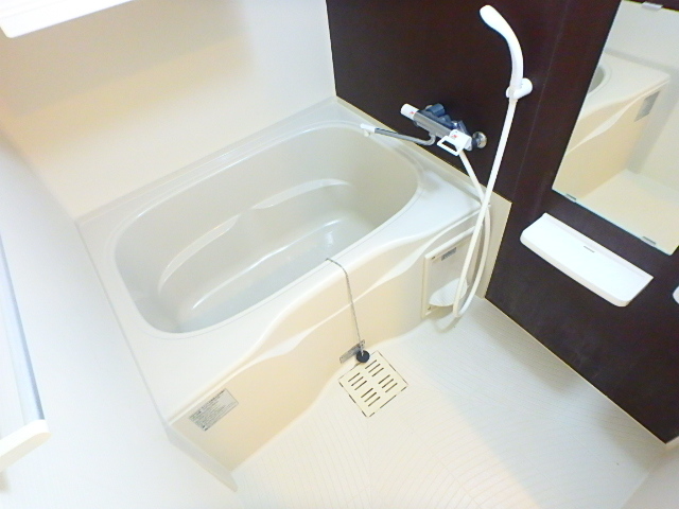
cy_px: 254
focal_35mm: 21
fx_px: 412
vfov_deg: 63.4
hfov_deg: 79.0
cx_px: 340
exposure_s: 1/15
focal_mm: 3.7
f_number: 3.5
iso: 800
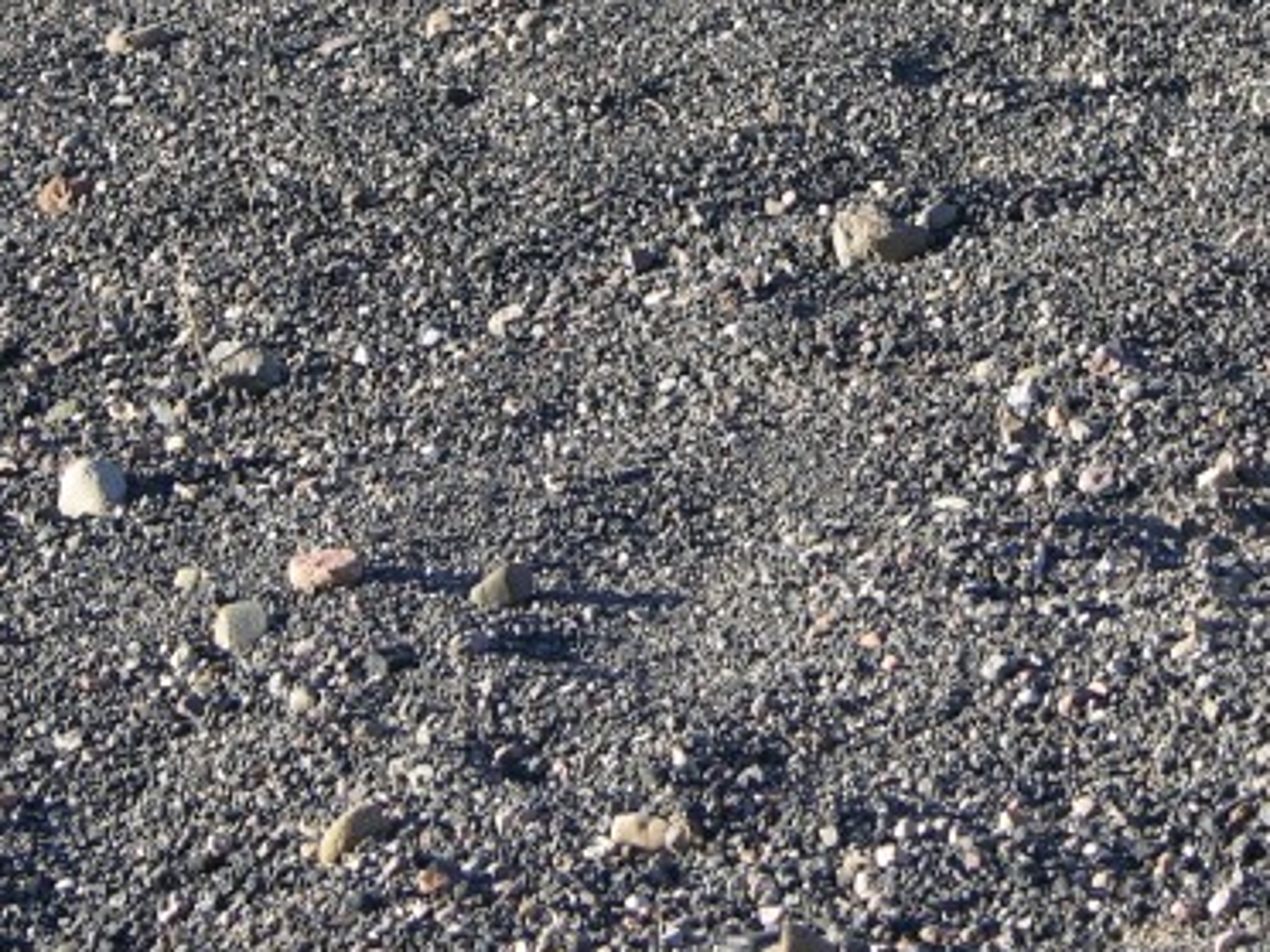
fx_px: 9392
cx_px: 789
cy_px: 133
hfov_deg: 7.7
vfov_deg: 5.8
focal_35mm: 256
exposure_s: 1/192
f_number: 4
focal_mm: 23.7
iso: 50
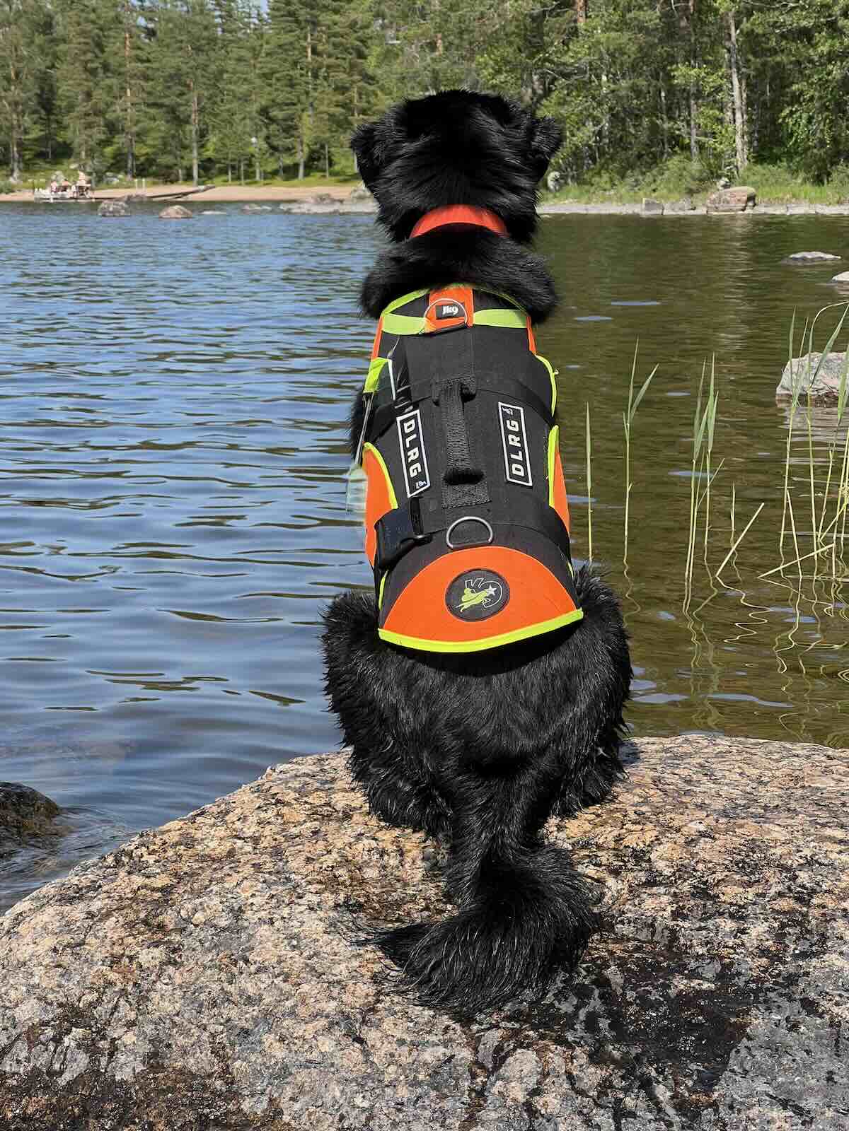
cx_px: 424
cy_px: 566
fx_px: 2518
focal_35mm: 77
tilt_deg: -7.8
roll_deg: -0.8
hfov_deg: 19.1
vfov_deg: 25.3
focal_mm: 9
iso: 32
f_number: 2.8
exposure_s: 1/447
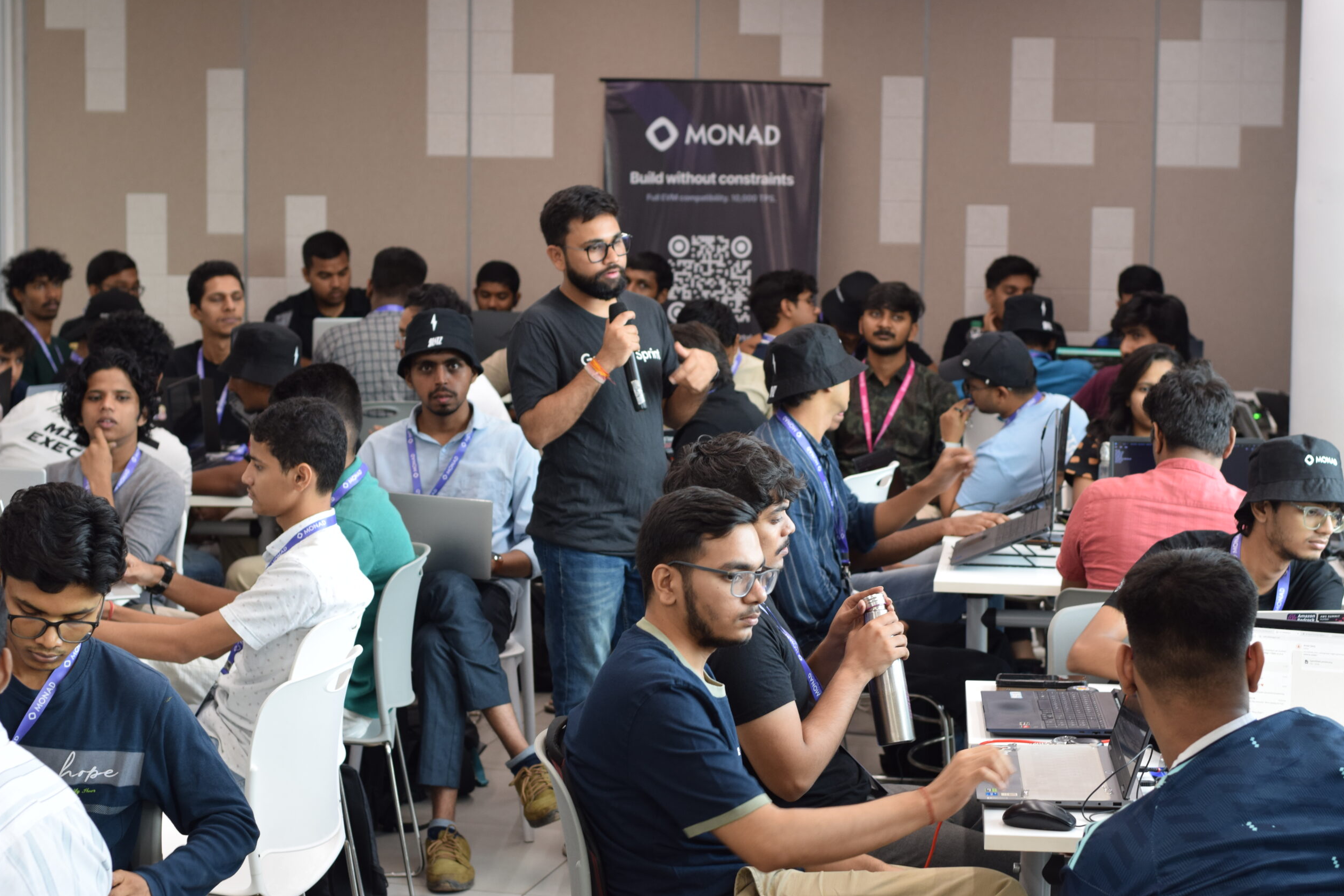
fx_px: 2837
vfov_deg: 17.9
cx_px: 678
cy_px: 447
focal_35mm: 76
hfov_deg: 26.7
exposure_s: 1/80
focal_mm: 50
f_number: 4.5
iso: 400
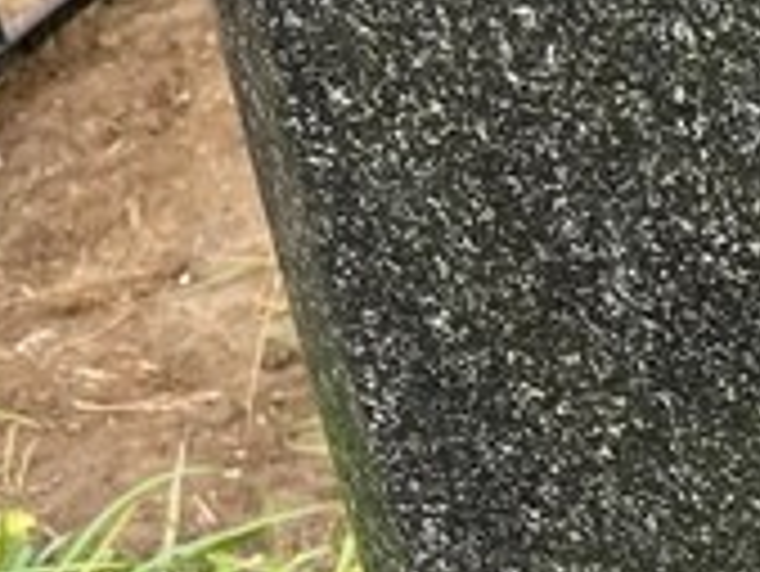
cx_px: 1516
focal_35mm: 123
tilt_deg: -38.2
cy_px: 748
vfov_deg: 11.7
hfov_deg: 13.7
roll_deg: -0.9
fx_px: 2702
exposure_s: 1/707
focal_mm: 4.2
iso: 32
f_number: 1.6
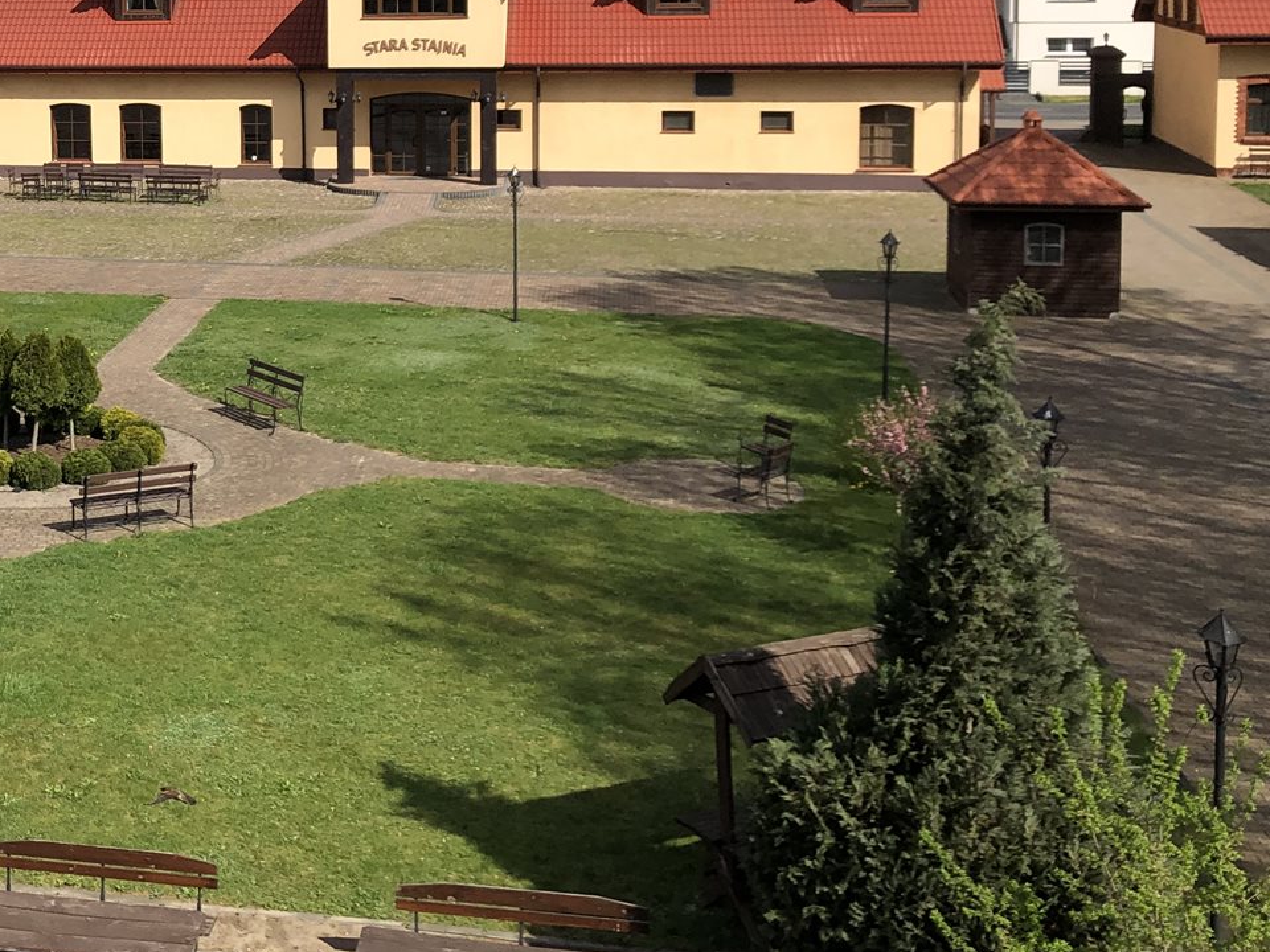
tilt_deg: -5.9
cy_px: 112
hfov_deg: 32.2
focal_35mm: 56
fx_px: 2055
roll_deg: +1.6
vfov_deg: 25.4
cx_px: 64
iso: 20
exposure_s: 1/2525
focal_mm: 4
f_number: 1.8
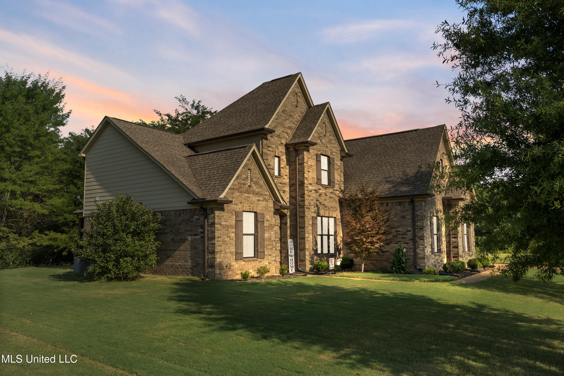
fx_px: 454
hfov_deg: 63.7
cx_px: 282
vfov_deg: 45.0
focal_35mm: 29
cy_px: 188
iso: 800
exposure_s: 1/1250
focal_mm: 29
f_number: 9
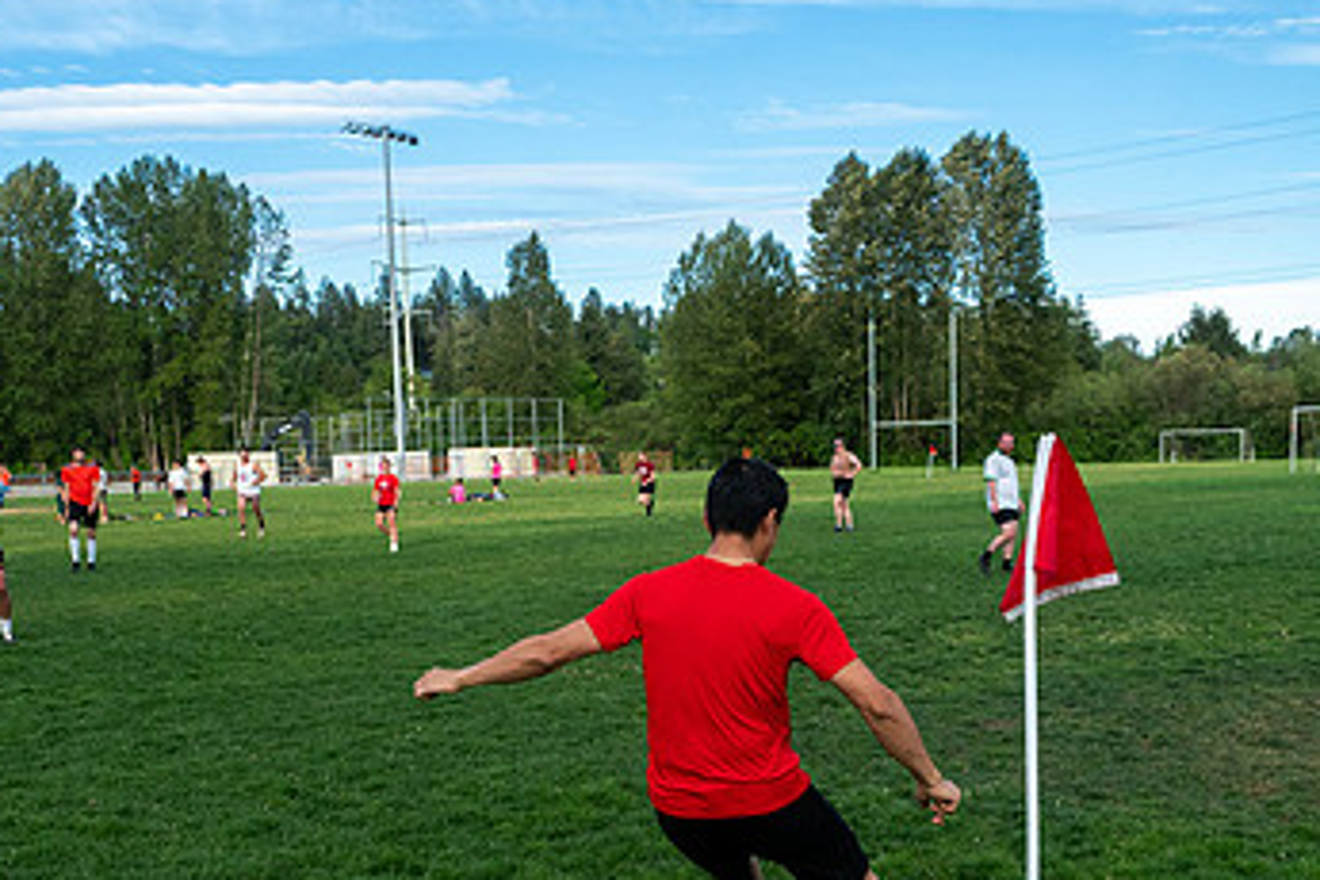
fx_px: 1540
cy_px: 683
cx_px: 624
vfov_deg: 31.2
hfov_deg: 46.4
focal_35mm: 42
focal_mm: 12
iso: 500
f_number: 2.8
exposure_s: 1/1600
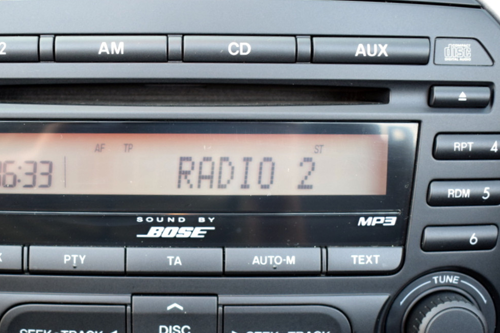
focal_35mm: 60
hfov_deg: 33.1
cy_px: 219
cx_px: 168
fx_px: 833
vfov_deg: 22.5
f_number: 4.2
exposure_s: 1/60
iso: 800
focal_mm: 28
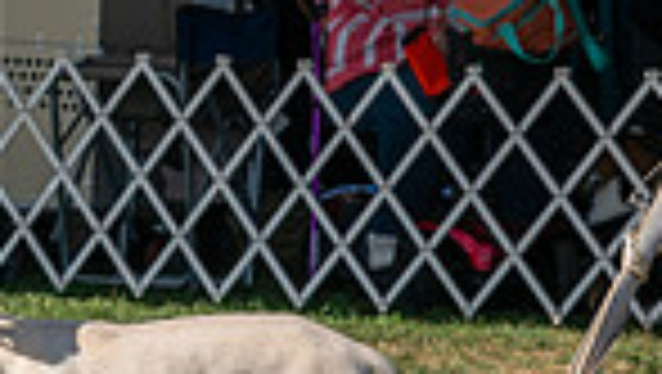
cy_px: 63
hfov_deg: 4.6
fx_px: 8275
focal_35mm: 471
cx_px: 187
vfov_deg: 2.6
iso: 100
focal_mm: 98
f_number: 4.5
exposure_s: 1/1250
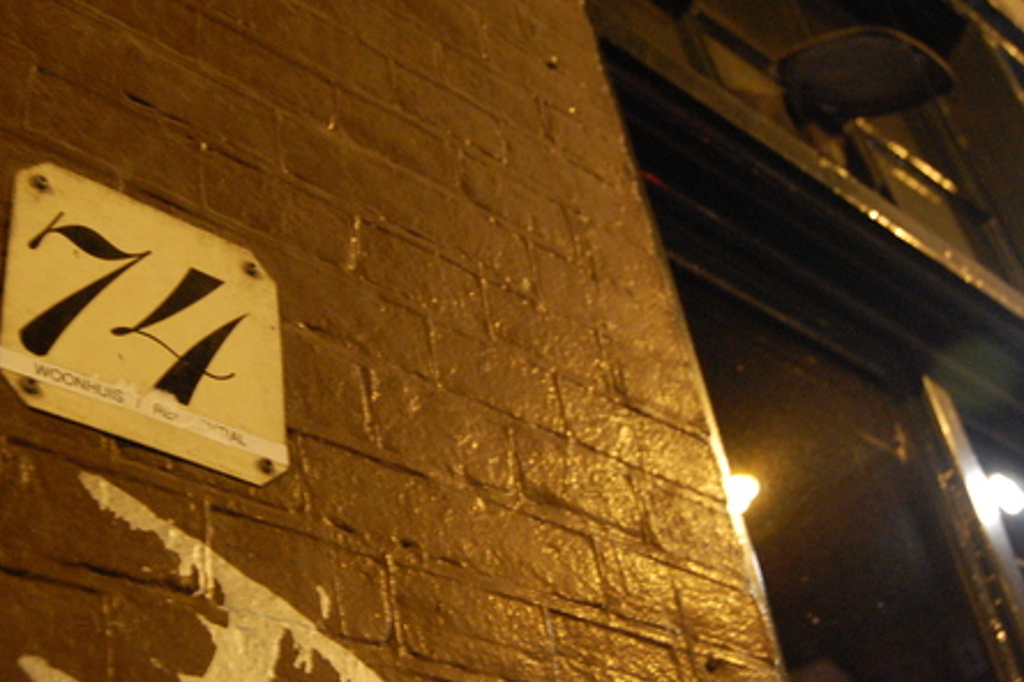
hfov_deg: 40.0
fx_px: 1394
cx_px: 369
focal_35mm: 49
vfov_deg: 27.4
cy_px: 419
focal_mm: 22
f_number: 3.8
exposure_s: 1/4
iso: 1600
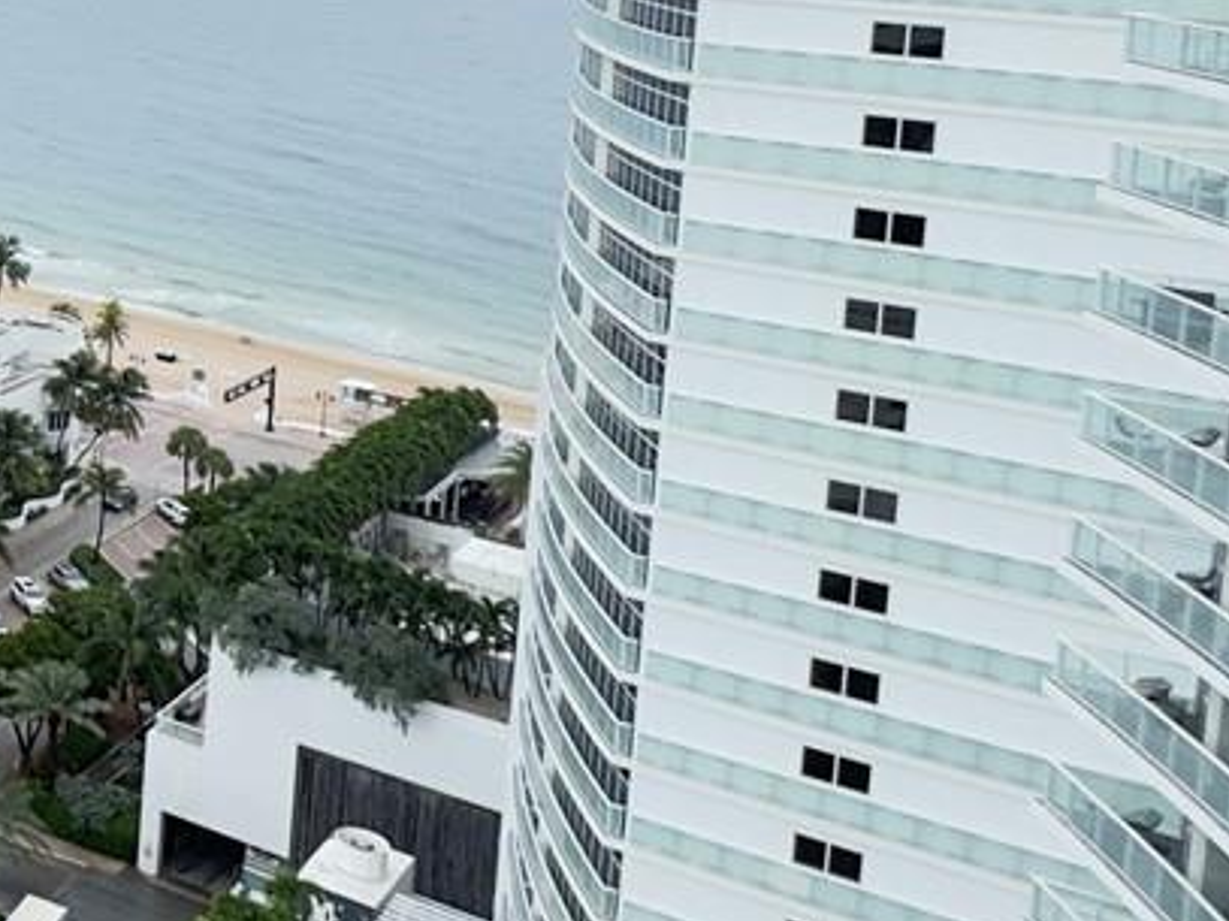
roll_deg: -0.9
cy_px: -51
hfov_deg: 25.6
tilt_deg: -4.5
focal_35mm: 55
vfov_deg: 25.0
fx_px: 1952
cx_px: -643
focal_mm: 2.22
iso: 40
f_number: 2.2
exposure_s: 1/331
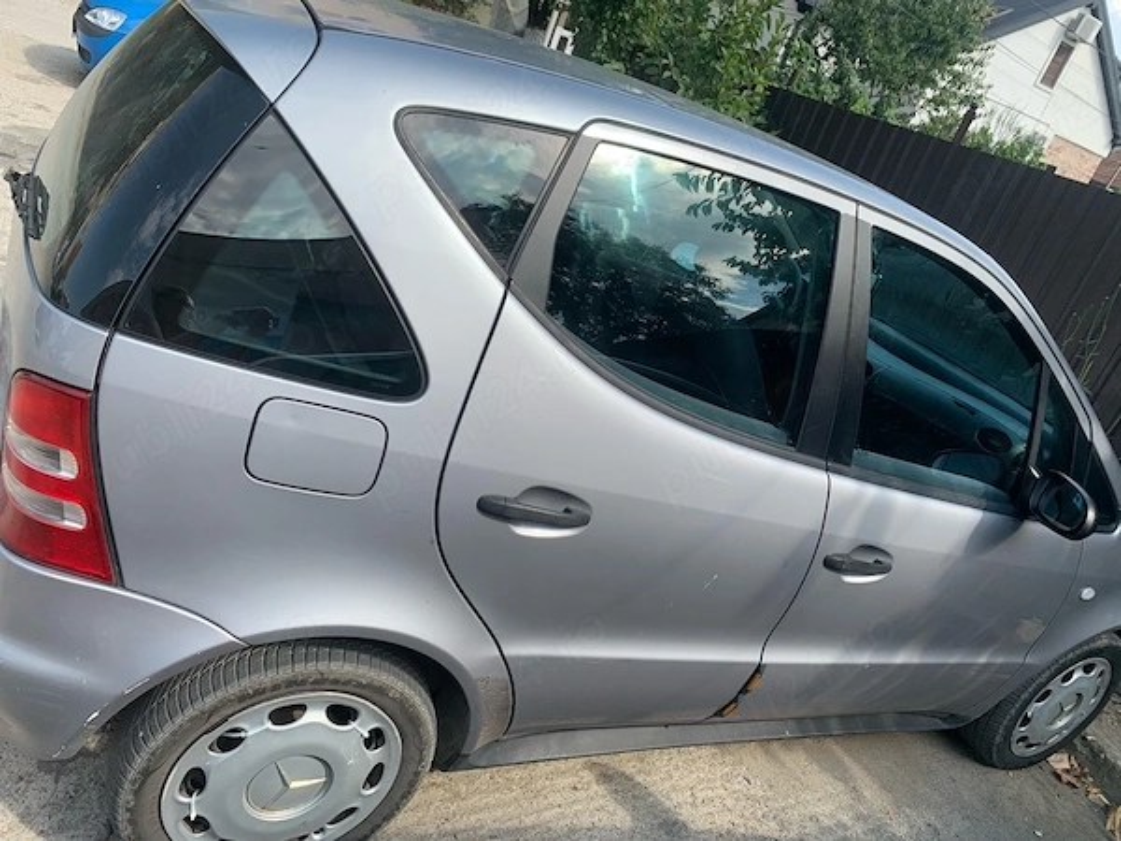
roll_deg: -23.2
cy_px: 420
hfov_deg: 67.3
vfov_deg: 53.1
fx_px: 842
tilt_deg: -21.4
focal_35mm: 26
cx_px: 560
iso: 25
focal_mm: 4.25
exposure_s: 1/835
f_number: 1.8
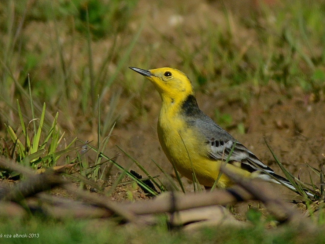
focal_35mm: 1230
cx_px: 174
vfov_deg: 1.2
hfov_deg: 1.6
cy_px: 122
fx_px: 11547
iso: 160
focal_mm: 420
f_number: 5.6
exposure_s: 1/1250
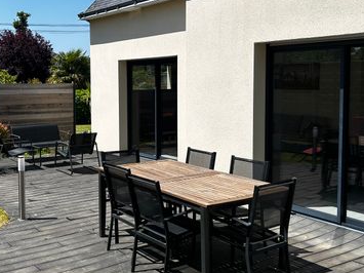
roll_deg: +1.0
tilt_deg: -4.2
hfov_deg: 42.6
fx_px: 463
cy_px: 113
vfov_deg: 32.8
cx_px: 135
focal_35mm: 44
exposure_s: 1/4115
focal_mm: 5.7
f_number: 1.5
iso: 50
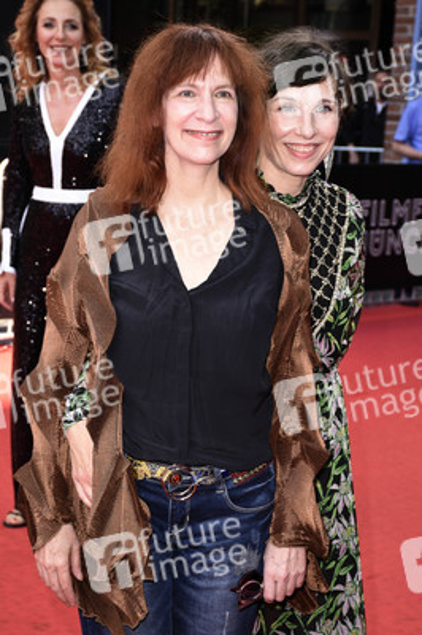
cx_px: 211
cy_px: 318
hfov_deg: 16.2
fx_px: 1479
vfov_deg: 24.2
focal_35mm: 84
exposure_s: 1/125
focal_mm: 56
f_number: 6.3
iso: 160
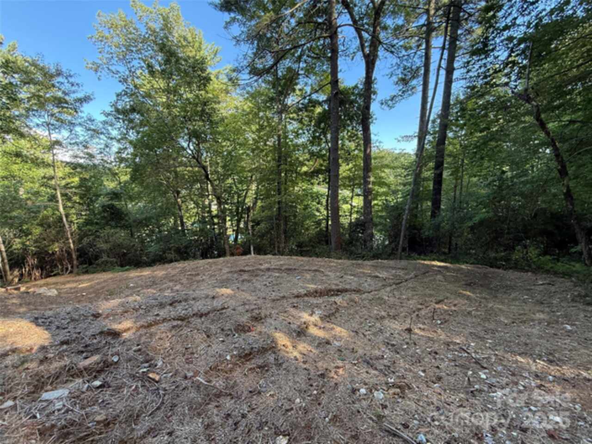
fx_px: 239
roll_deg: +0.3
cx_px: 296
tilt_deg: -11.0
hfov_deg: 102.1
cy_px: 222
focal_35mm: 14
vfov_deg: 85.7
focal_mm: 2.22
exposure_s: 1/99
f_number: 2.2
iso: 125
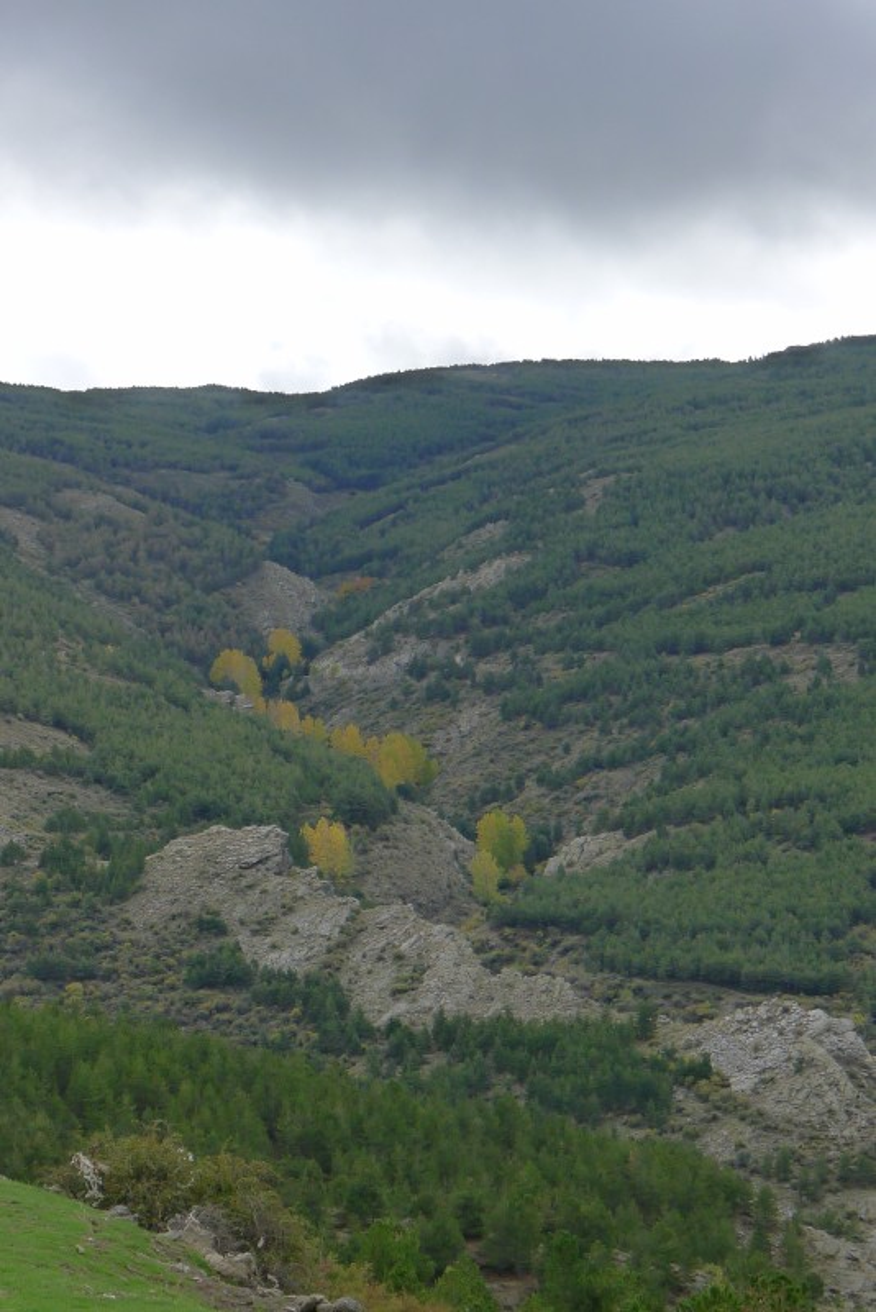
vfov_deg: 17.1
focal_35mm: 120
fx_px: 4376
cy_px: 656
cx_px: 438
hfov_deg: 11.4
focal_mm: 19.2
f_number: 4
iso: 125
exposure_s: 1/640
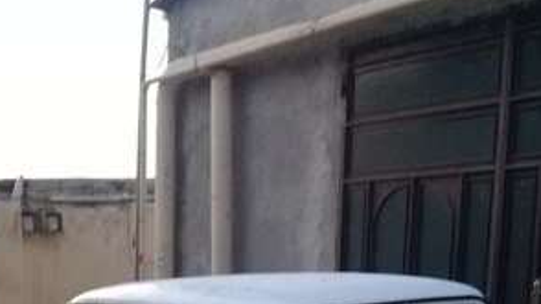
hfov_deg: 36.6
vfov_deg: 19.2
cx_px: 289
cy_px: 415
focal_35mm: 57
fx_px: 817
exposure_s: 1/17
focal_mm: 3.3
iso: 250
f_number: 2.2
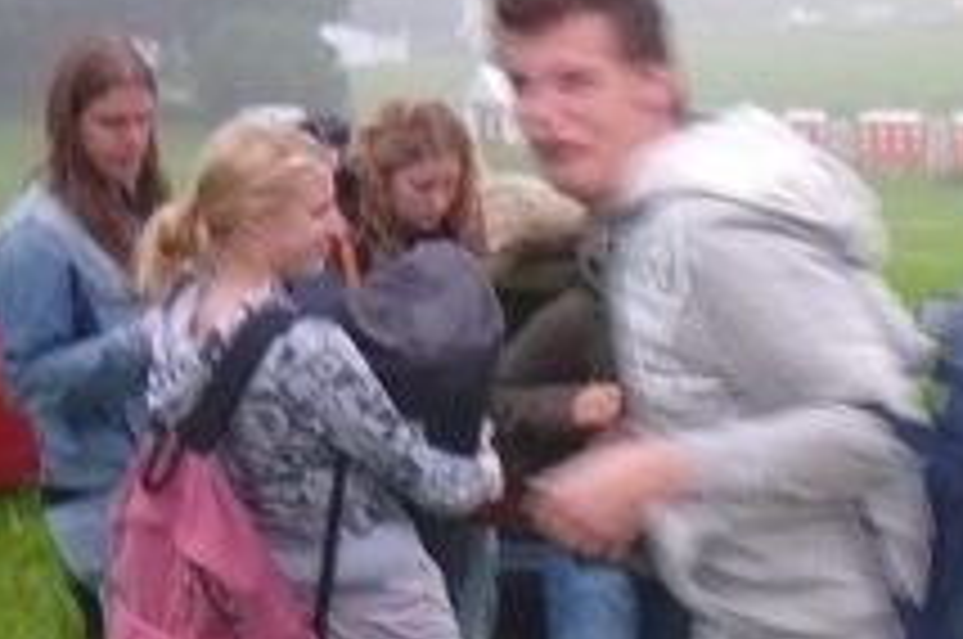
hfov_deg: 17.2
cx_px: 1386
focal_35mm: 109
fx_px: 2911
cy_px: 702
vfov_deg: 12.3
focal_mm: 4.6
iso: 250
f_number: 2.8
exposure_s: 1/30
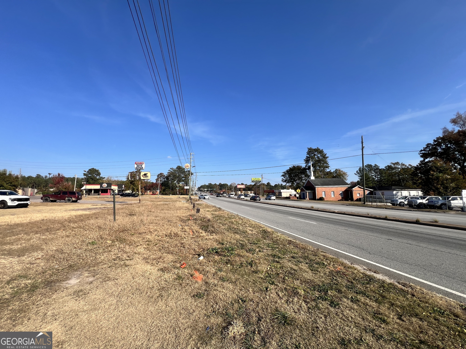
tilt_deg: +6.0
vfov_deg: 89.9
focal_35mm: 13
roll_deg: +0.4
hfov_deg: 106.2
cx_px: 233
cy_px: 174
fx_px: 175
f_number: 1.8
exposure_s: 1/1876
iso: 32
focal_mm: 1.57
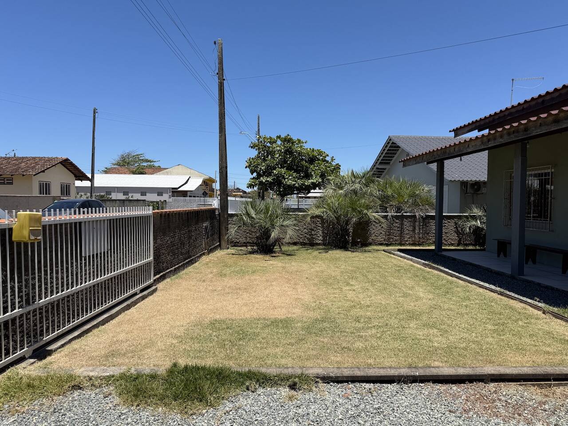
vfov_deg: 56.8
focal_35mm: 24
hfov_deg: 71.6
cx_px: 284
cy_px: 213
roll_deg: -0.6
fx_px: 394
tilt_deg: -1.2
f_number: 1.78
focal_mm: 6.76
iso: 80
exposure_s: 1/5319
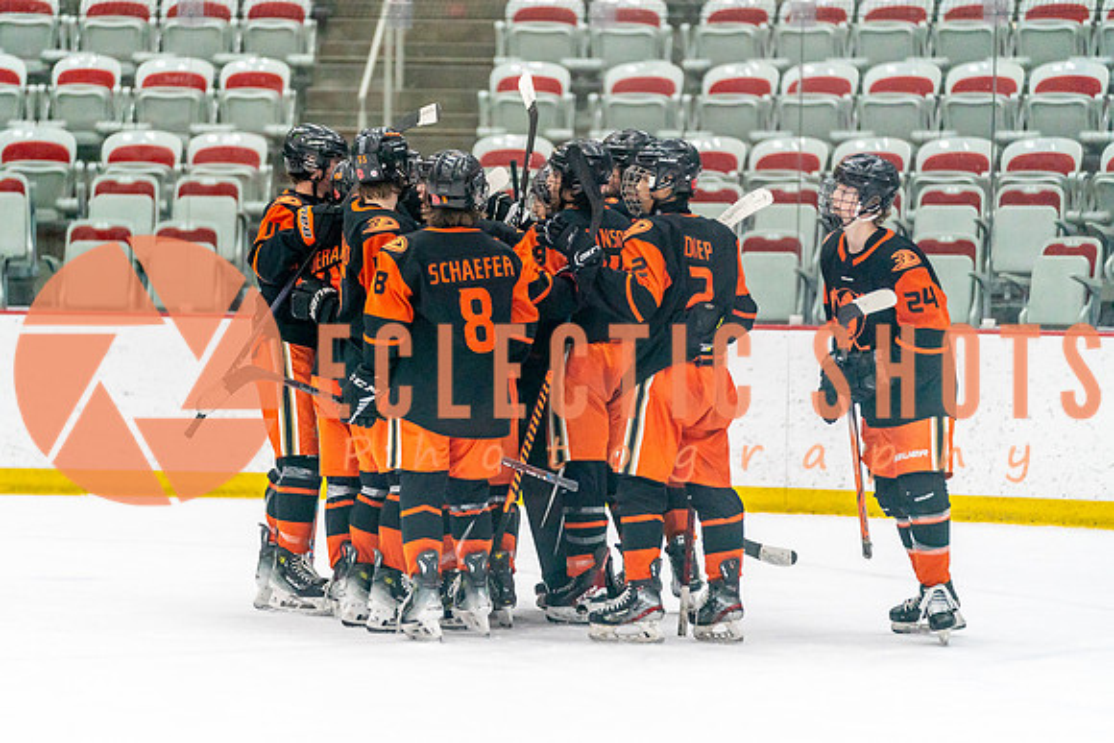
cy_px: 342
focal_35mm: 168
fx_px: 5203
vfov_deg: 8.2
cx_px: 513
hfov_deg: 12.2
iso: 3200
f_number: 2.8
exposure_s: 1/1250
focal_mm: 152
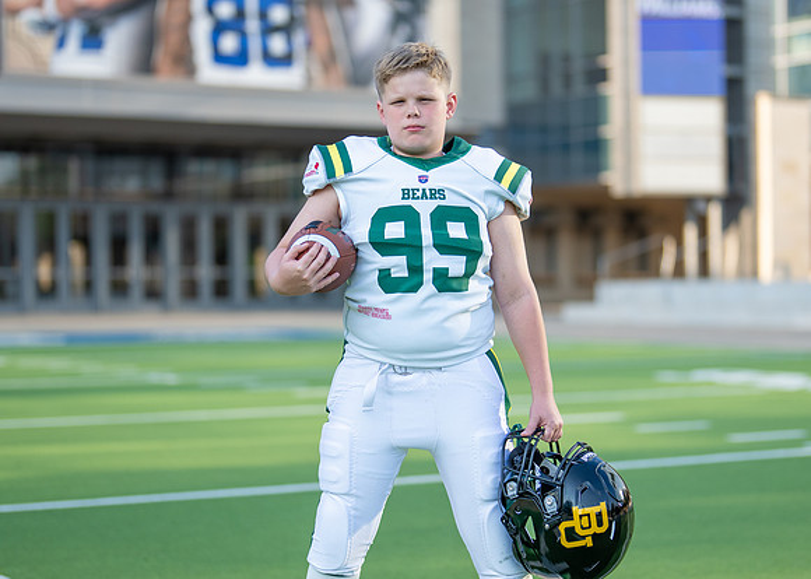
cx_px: 452
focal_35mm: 88
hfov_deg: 22.7
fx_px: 2017
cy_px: 333
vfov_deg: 16.3
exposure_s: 1/3200
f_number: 1.2
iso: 100
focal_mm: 50
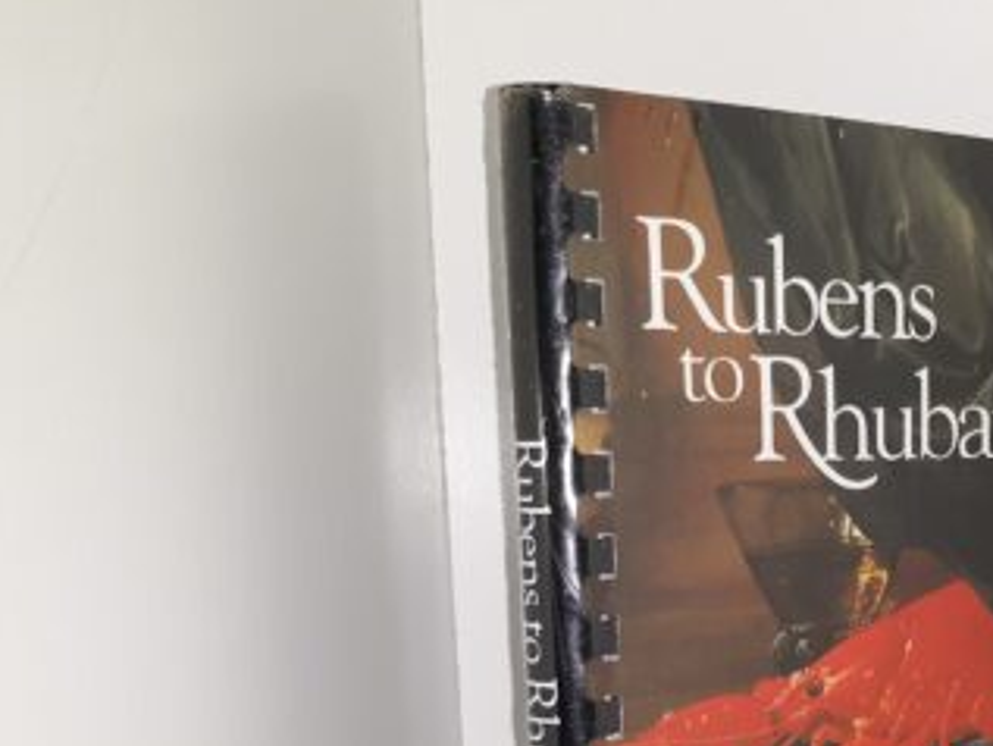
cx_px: 912
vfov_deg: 26.5
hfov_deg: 34.0
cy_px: 693
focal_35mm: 53
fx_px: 1521
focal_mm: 3.7
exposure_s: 1/120
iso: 50
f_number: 1.7
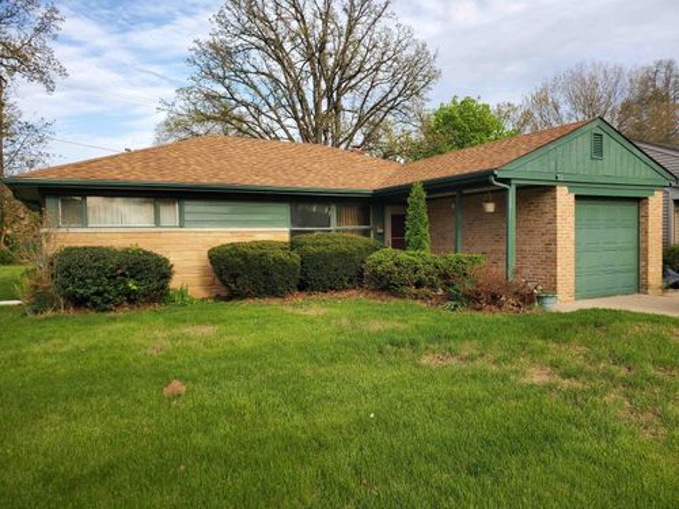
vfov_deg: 53.1
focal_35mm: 26
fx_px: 510
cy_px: 254
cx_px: 340
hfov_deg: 67.3
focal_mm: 4.3
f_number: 2.4
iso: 50
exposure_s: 1/596
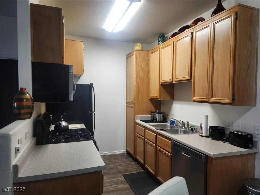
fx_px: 173
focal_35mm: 23
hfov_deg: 73.9
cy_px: 98
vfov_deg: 58.9
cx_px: 130
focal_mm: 6.4
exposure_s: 1/120
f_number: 1.8
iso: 160
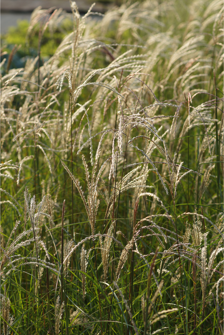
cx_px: 112
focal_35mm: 150
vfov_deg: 13.7
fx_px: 1400
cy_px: 168
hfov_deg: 9.1
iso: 100
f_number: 5
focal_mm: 100
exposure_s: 1/250
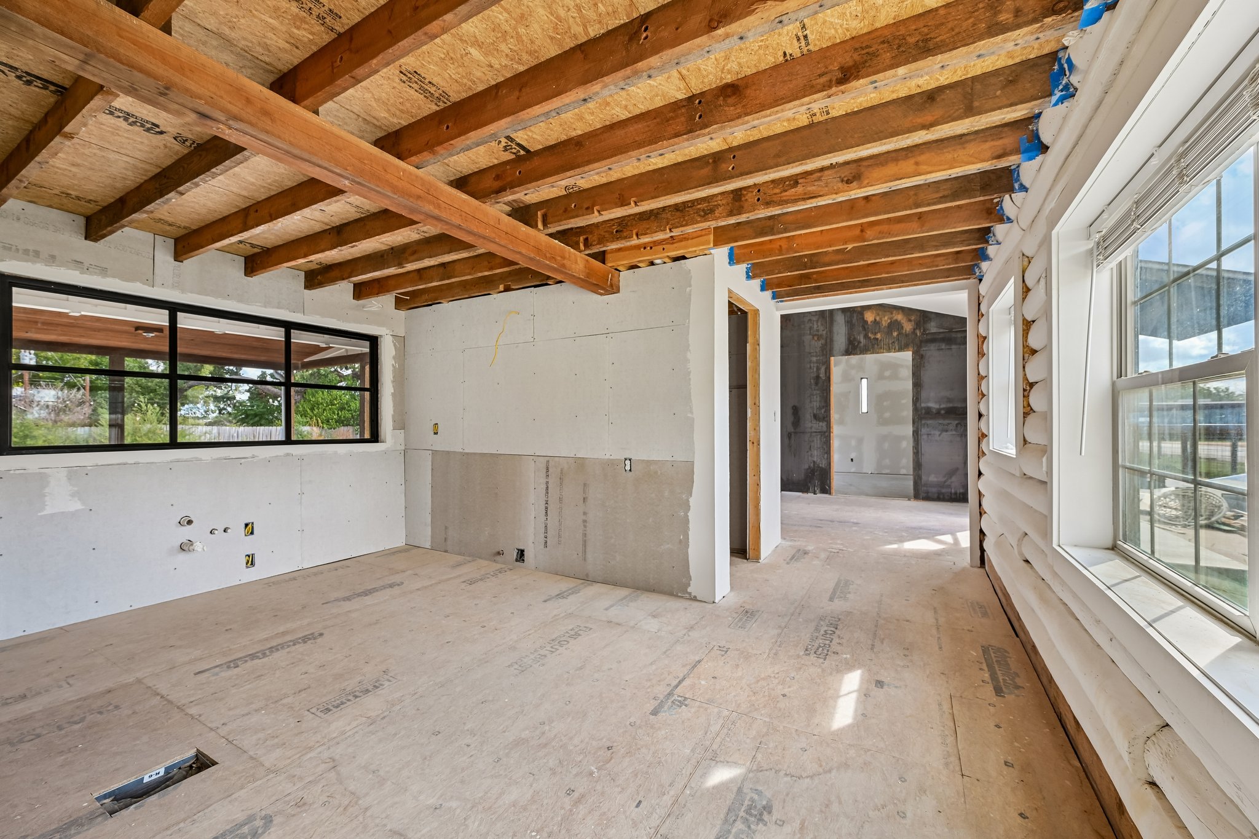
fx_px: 490
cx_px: 630
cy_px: 420
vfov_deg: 81.2
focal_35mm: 14
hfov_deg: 104.3
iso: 280
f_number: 8
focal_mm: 14
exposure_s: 1/15
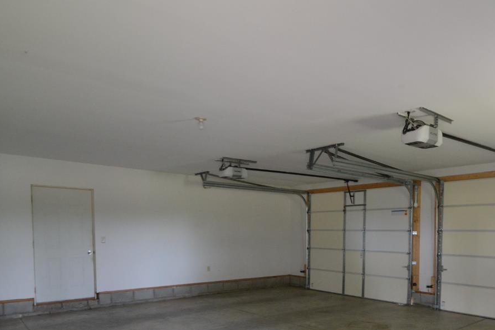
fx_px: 383
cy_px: 251
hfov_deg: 64.2
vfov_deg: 44.9
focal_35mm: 28
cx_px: 327
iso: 1100
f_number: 3.5
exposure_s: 1/60
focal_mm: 11
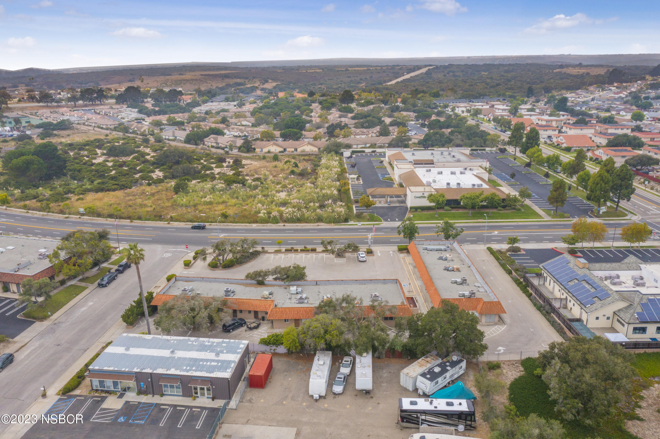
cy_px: 220
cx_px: 330
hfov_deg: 65.5
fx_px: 513
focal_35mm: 28
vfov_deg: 46.4
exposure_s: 1/320
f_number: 8
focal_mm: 10.26
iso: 200
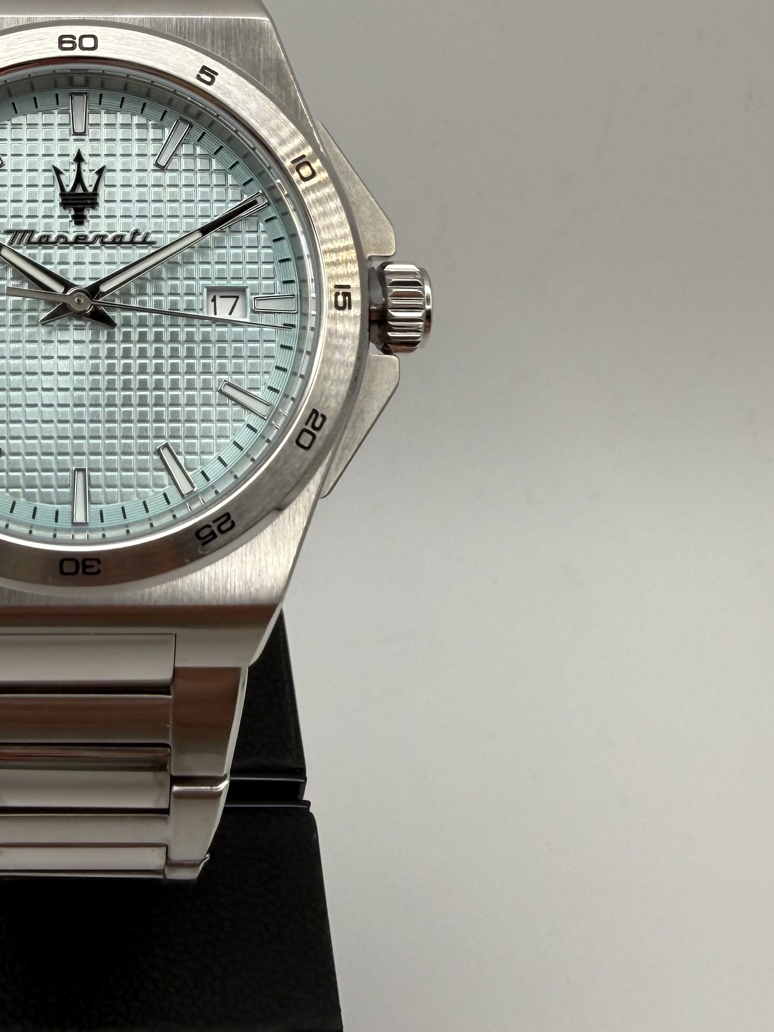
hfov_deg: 29.2
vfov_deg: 39.6
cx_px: 100
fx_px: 1431
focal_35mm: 48
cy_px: 441
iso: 40
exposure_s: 1/162
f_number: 2.2
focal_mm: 2.22
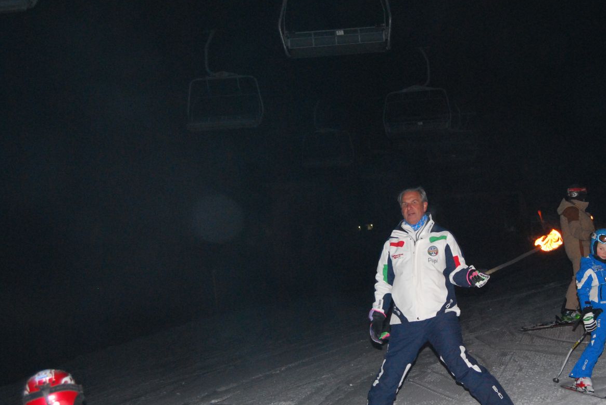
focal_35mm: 66
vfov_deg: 20.6
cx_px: 391
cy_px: 248
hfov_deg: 30.3
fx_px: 1112
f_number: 4.5
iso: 1250
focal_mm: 32
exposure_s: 1/60
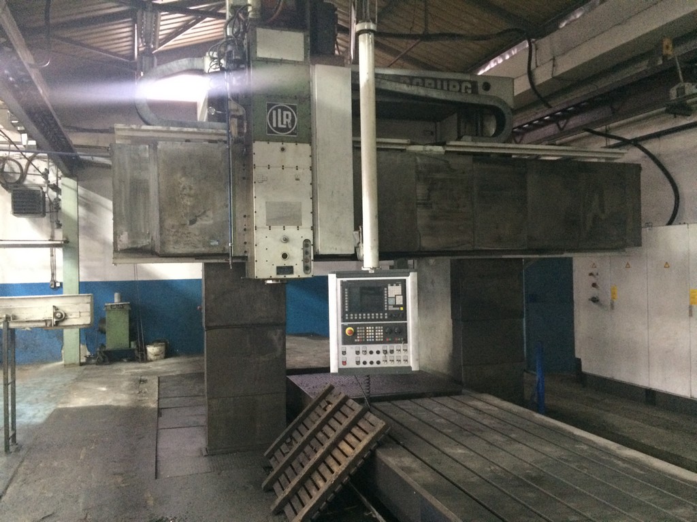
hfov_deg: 61.7
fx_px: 584
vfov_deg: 48.2
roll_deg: +1.5
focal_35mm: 29
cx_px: 348
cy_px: 261
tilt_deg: +2.5
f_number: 2.2
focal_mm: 4.15
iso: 320
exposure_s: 1/15
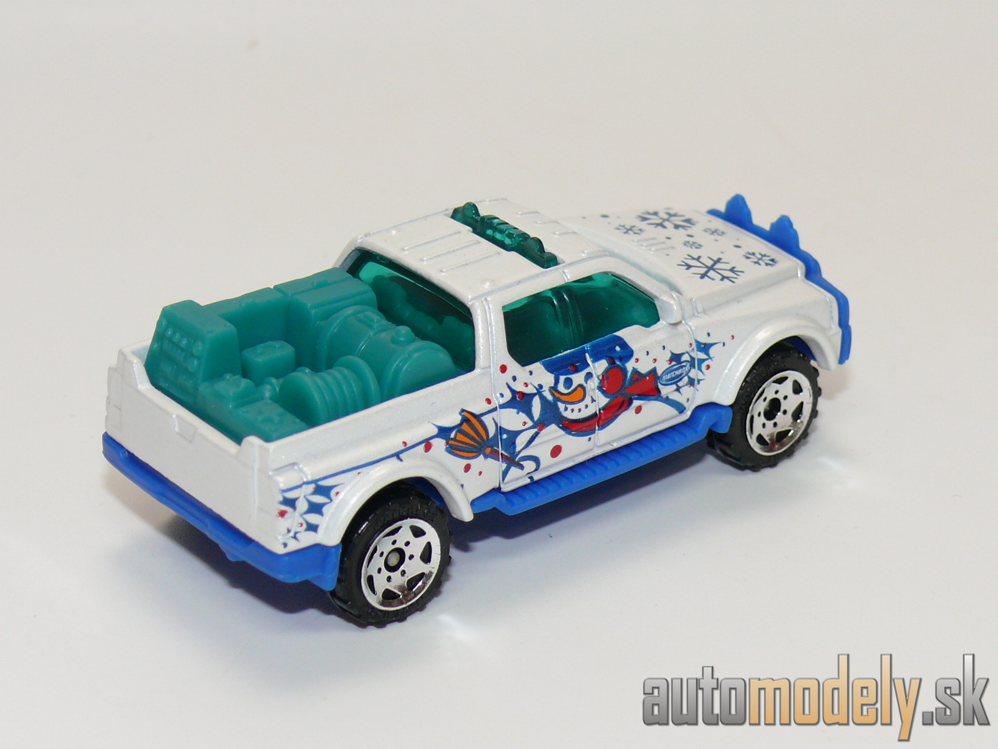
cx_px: 499
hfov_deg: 18.7
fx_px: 3027
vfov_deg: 14.1
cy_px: 374
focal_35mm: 105
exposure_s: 1/30
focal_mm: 13.7
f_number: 4
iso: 100
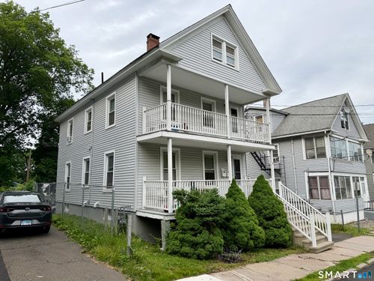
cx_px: 187
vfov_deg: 56.8
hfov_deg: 71.6
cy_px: 140
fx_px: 259
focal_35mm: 24
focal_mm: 6.76
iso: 80
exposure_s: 1/2611
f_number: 1.78
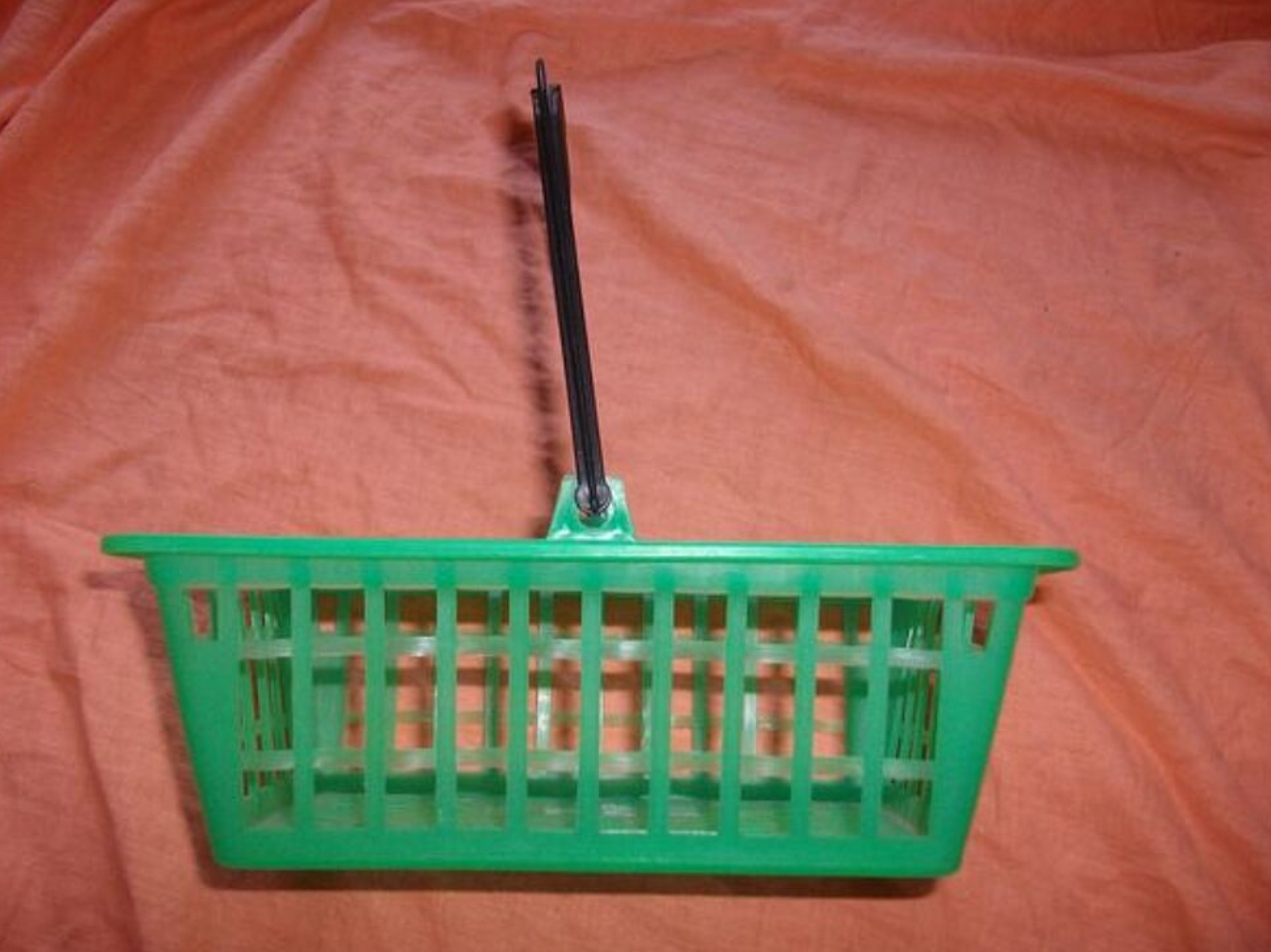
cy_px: 488
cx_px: 625
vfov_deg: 42.9
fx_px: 1211
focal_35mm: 33
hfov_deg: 55.4
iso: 125
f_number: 2.9
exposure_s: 1/125
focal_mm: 5.7
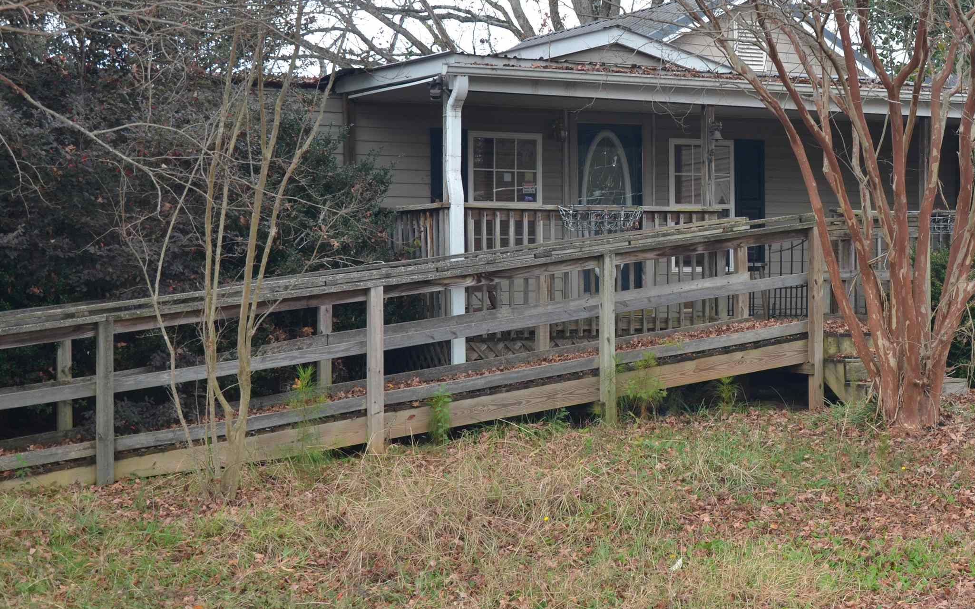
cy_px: 275
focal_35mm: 64
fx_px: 1701
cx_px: 715
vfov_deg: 20.3
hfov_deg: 31.5
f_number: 5.6
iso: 200
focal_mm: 28
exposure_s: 1/125
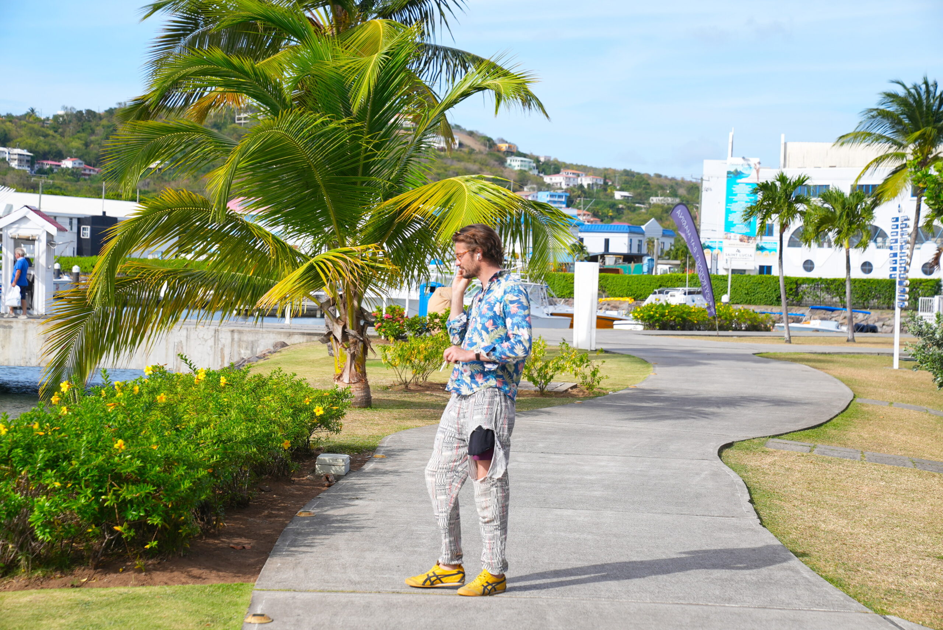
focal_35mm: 70
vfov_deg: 19.5
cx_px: 472
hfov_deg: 28.8
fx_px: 1835
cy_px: 315
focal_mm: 70
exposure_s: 1/500
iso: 80
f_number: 5
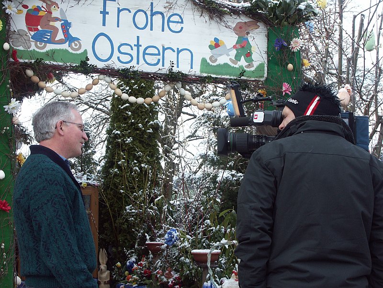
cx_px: 192
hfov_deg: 31.7
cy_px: 144
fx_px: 675
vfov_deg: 24.0
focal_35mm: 61
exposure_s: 1/200
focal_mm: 15.55
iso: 100
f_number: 5.6
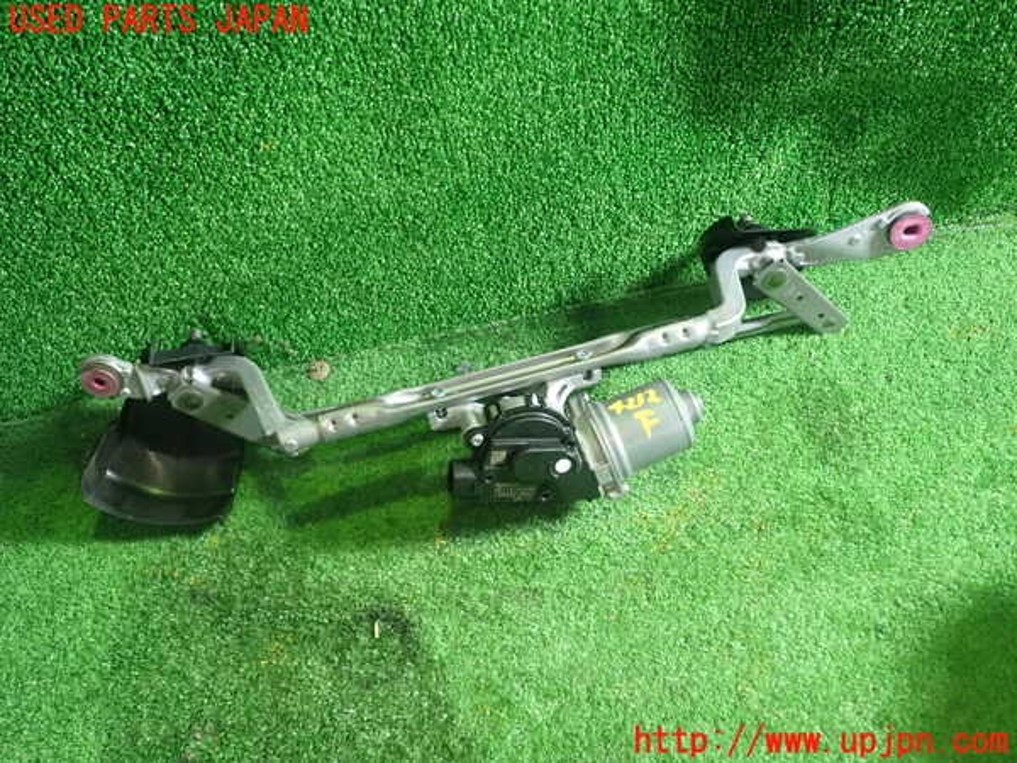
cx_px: 508
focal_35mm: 30
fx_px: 881
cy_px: 382
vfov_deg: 46.8
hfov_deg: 60.0
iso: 250
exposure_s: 1/30
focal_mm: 5.4
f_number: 2.3
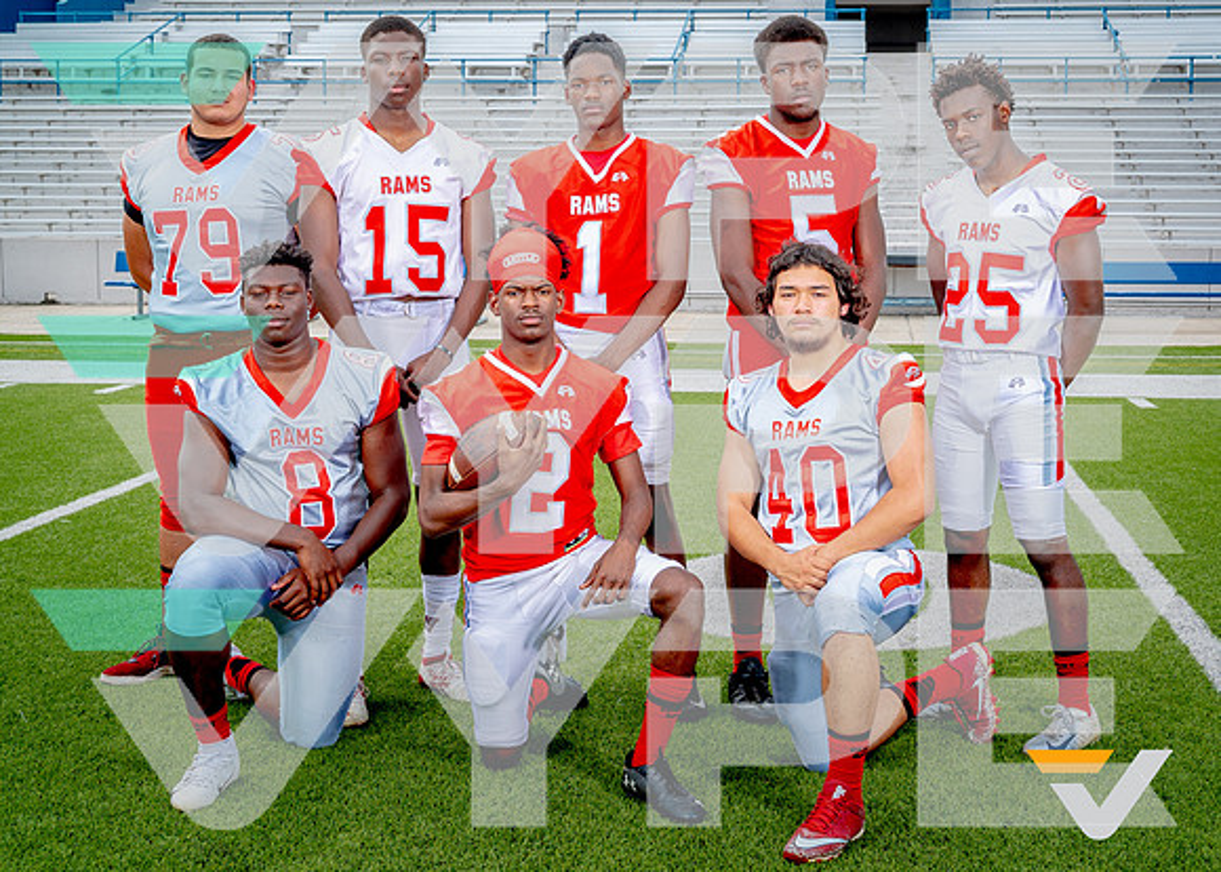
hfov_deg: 36.2
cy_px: 372
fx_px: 1866
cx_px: 670
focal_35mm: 54
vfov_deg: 26.3
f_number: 8
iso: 100
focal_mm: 43
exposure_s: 1/125
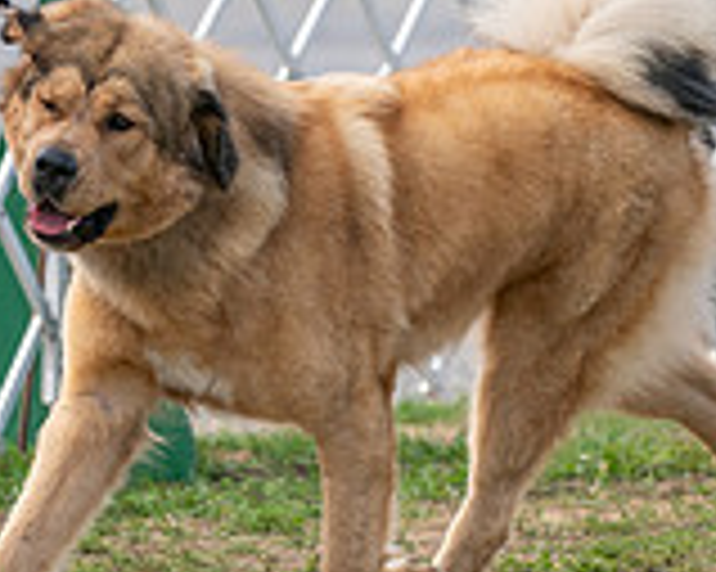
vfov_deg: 2.6
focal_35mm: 601
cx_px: 480
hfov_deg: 3.2
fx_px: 12728
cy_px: -216
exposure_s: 1/1250
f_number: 4
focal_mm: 151
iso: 320
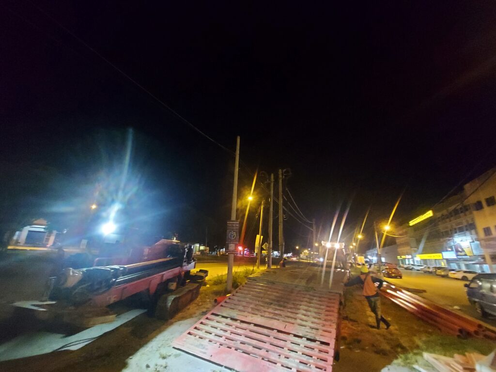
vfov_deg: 89.9
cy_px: 186
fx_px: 186
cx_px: 248
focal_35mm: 13
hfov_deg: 106.2
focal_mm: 1.74
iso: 1600
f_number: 2.2
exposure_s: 1/10
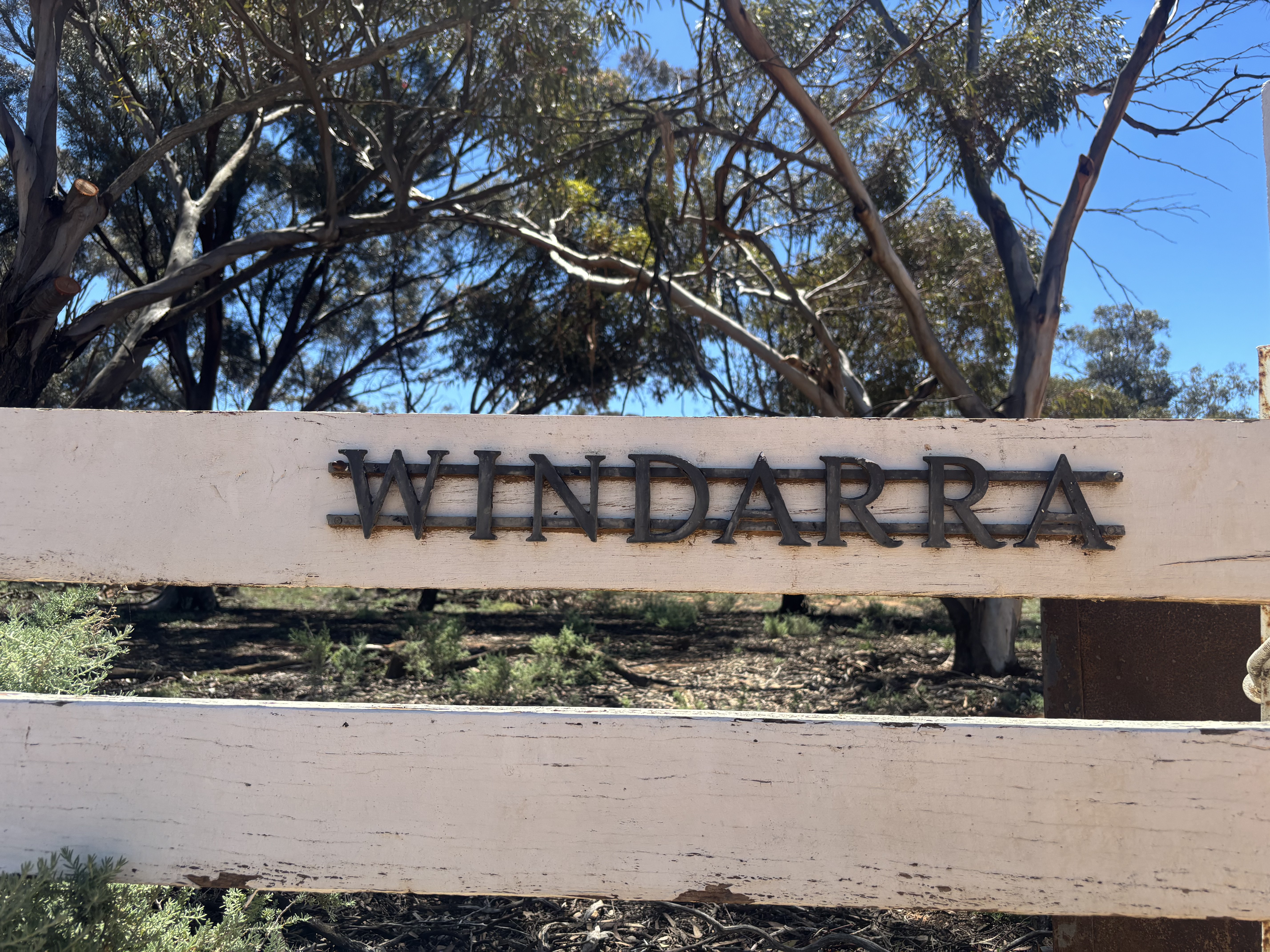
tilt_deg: +4.3
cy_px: 476
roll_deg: -0.7
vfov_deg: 53.1
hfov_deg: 67.3
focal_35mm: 26
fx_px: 954
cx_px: 635
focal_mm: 5.96
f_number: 1.6
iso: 50
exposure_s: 1/1845
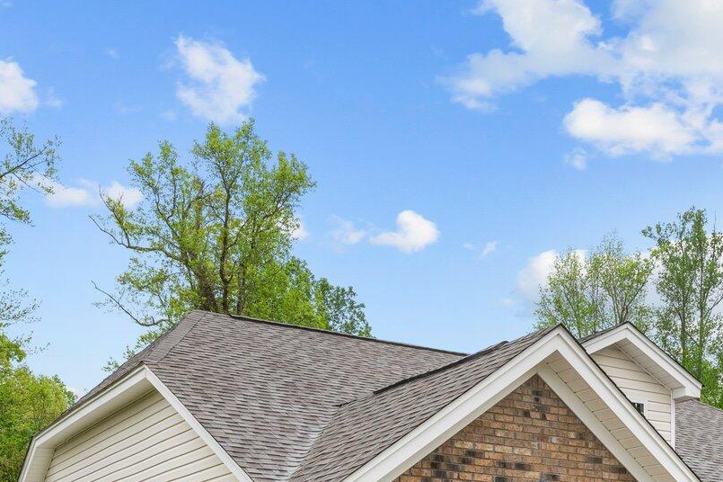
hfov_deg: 34.9
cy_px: 584
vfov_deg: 22.2
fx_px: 1124
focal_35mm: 56
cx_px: 545
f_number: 8
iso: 400
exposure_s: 1/320
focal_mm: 22
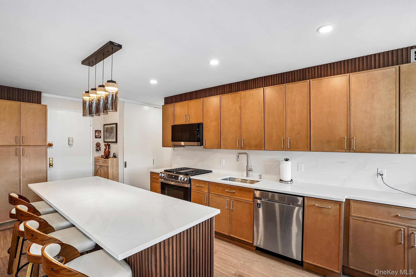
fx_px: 185
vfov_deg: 73.7
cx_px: 208
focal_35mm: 16
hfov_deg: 96.7
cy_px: 138
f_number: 8
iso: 400
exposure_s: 1/30
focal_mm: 16
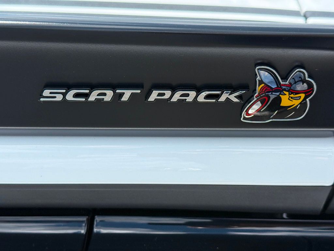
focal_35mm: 48
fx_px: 463
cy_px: 126
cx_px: 167
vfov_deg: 30.3
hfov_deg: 39.7
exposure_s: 1/3226
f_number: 1.78
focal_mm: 6.76
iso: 100
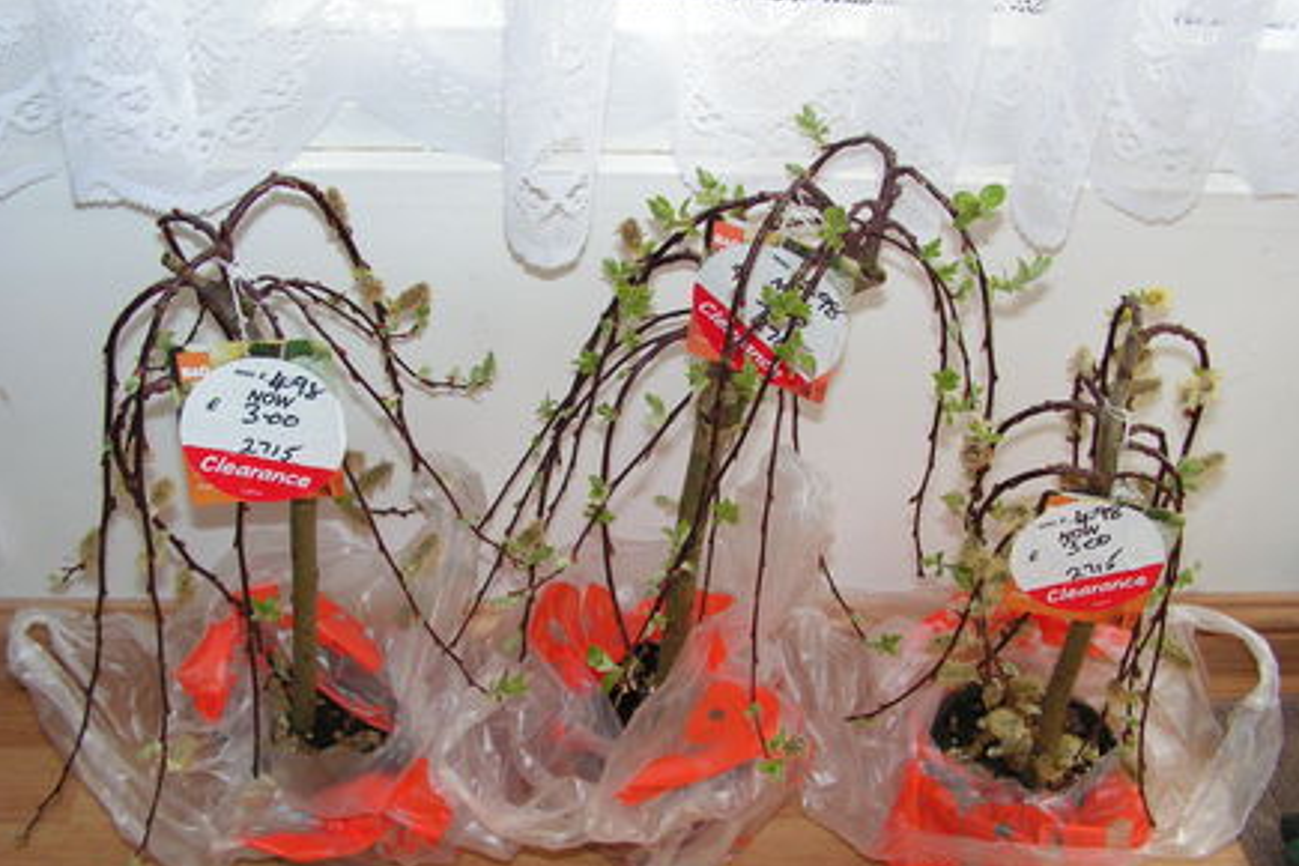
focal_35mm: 40
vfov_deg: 33.4
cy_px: 487
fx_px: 1443
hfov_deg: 48.5
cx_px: 648
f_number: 3.2
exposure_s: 1/40
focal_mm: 6.4
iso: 200
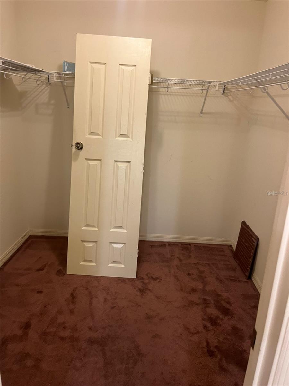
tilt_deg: -17.2
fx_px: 289
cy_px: 193
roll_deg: -2.3
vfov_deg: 67.3
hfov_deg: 53.1
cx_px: 144
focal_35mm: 26
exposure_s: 1/60
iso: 200
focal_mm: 5.1
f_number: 1.6
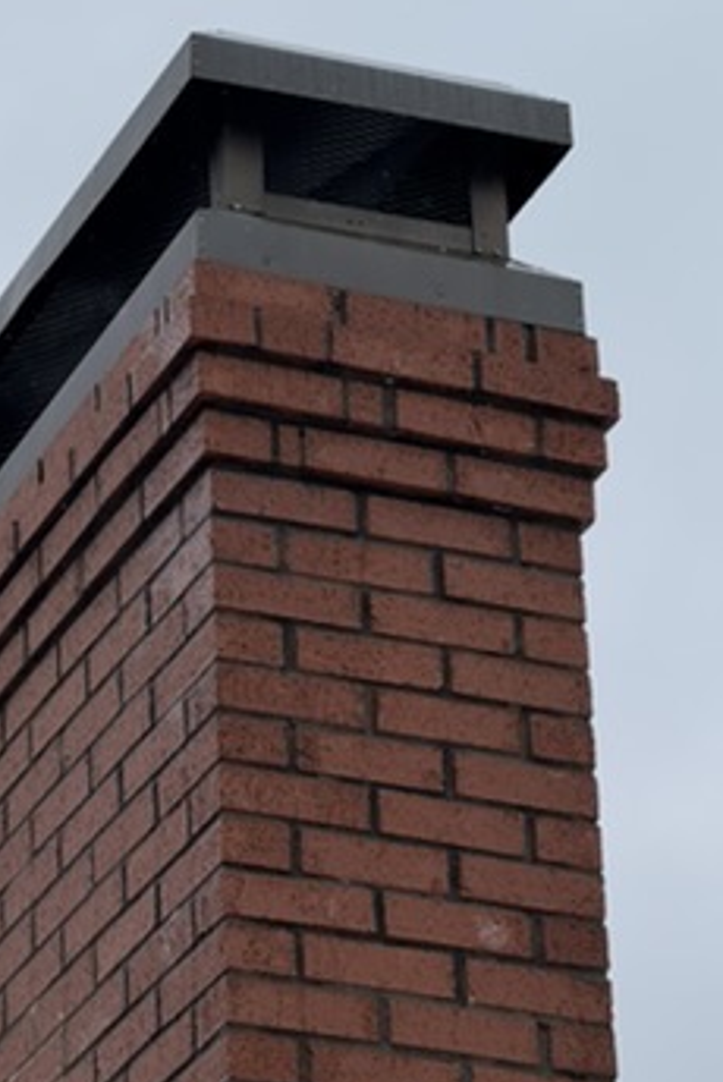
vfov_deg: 11.8
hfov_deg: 7.9
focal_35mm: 174
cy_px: 447
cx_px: 283
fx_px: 5231
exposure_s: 1/840
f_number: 2.8
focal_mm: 15.66
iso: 50
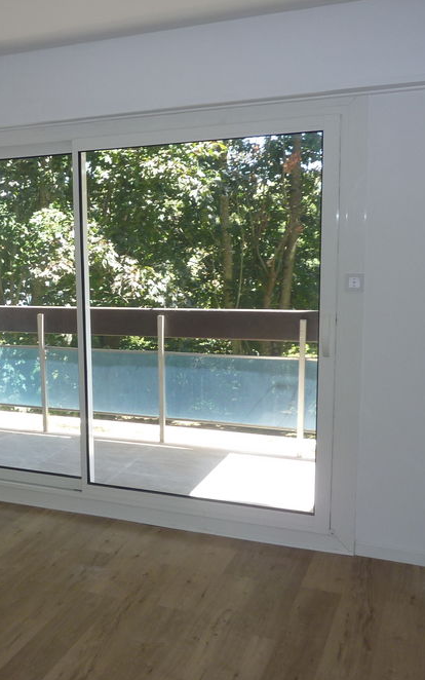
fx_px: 741
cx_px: 49
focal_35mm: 40
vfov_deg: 49.2
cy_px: 360
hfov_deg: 30.7
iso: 100
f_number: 3.3
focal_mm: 4.1
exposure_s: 1/60
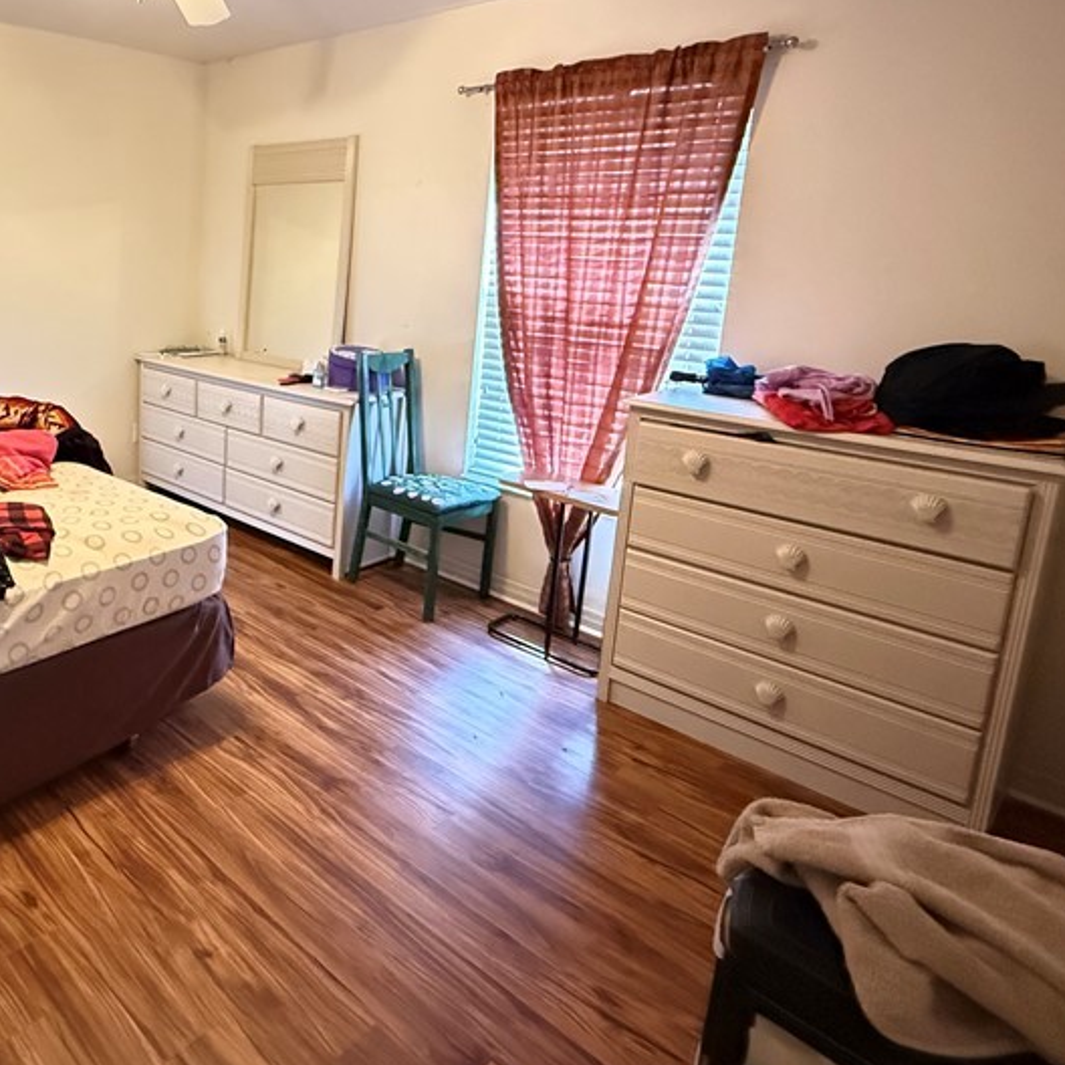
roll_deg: -1.5
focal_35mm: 24
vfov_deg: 63.8
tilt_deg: -9.5
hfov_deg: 59.1
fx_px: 835
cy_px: 377
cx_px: 190
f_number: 2.2
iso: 2000
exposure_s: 1/30
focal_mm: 2.22
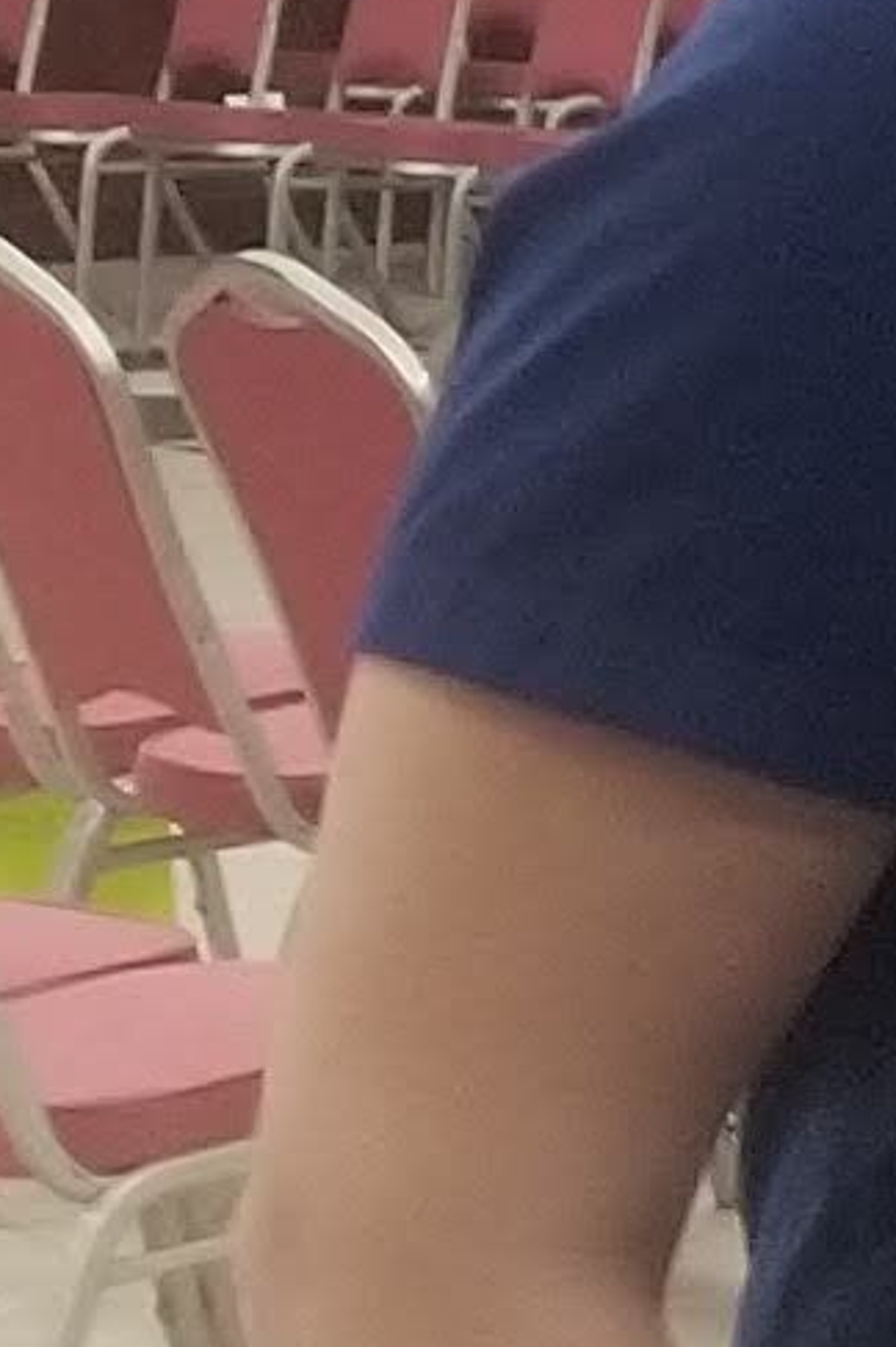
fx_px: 8374
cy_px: 866
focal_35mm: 224
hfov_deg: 4.9
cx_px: 4544
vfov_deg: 9.2
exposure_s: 1/12
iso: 250
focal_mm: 4.25
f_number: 1.7
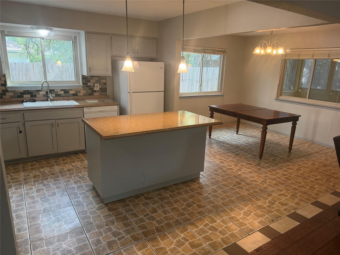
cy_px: 128
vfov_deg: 56.8
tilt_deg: -14.5
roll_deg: -1.1
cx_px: 170
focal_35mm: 24
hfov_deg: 71.6
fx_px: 236
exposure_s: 1/120
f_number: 1.78
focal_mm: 6.76
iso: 320
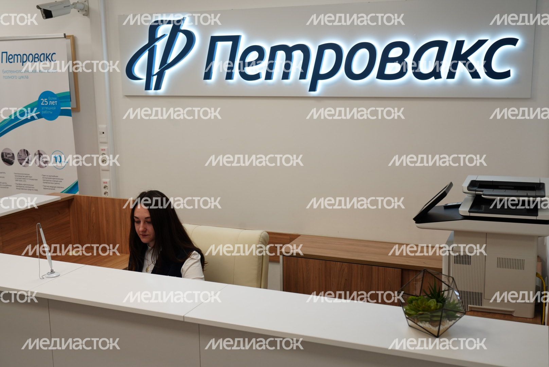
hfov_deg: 48.4
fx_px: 610
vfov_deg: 33.5
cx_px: 274
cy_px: 184
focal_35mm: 40
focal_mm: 40
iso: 640
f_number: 5.6
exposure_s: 1/50
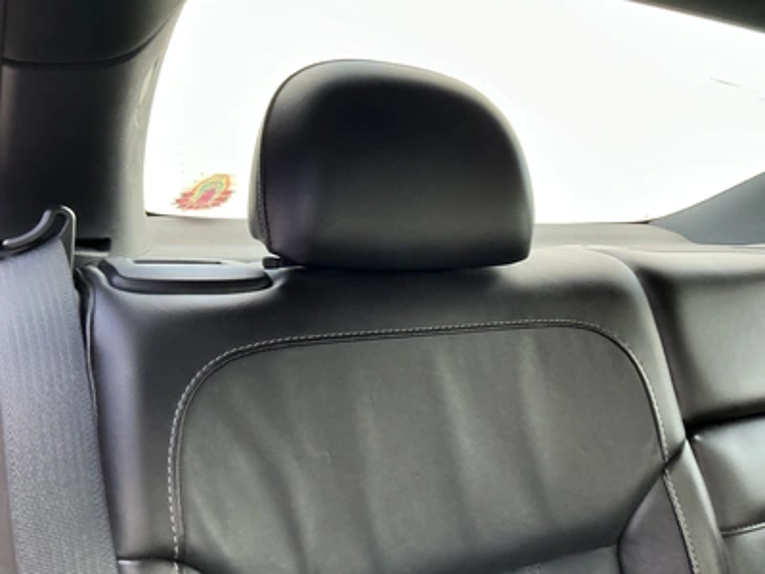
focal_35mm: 28
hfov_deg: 63.4
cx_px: 382
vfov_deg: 49.7
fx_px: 619
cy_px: 287
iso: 40
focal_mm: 3
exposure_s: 1/122
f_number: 1.8
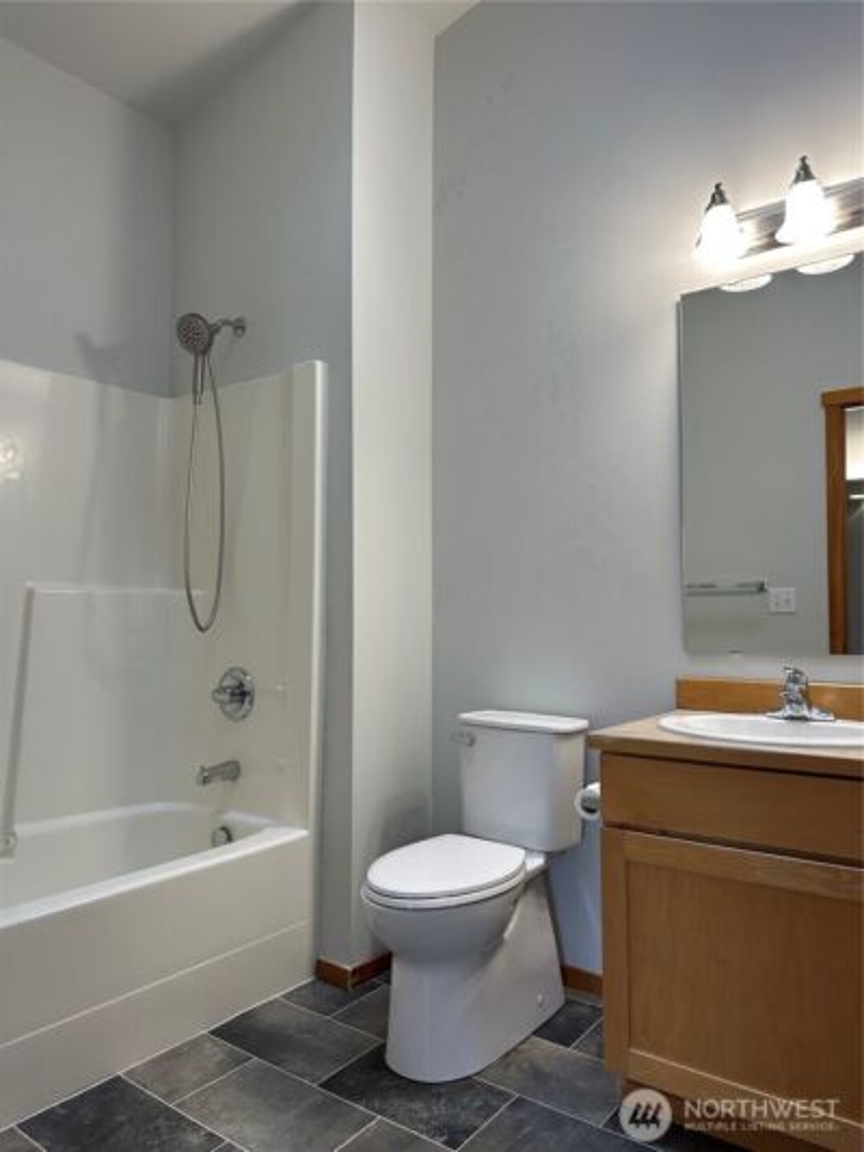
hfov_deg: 56.8
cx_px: 432
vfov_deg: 71.6
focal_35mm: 24
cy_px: 576
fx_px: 798
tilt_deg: +3.9
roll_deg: -0.1
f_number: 1.78
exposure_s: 1/120
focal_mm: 6.86
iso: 160
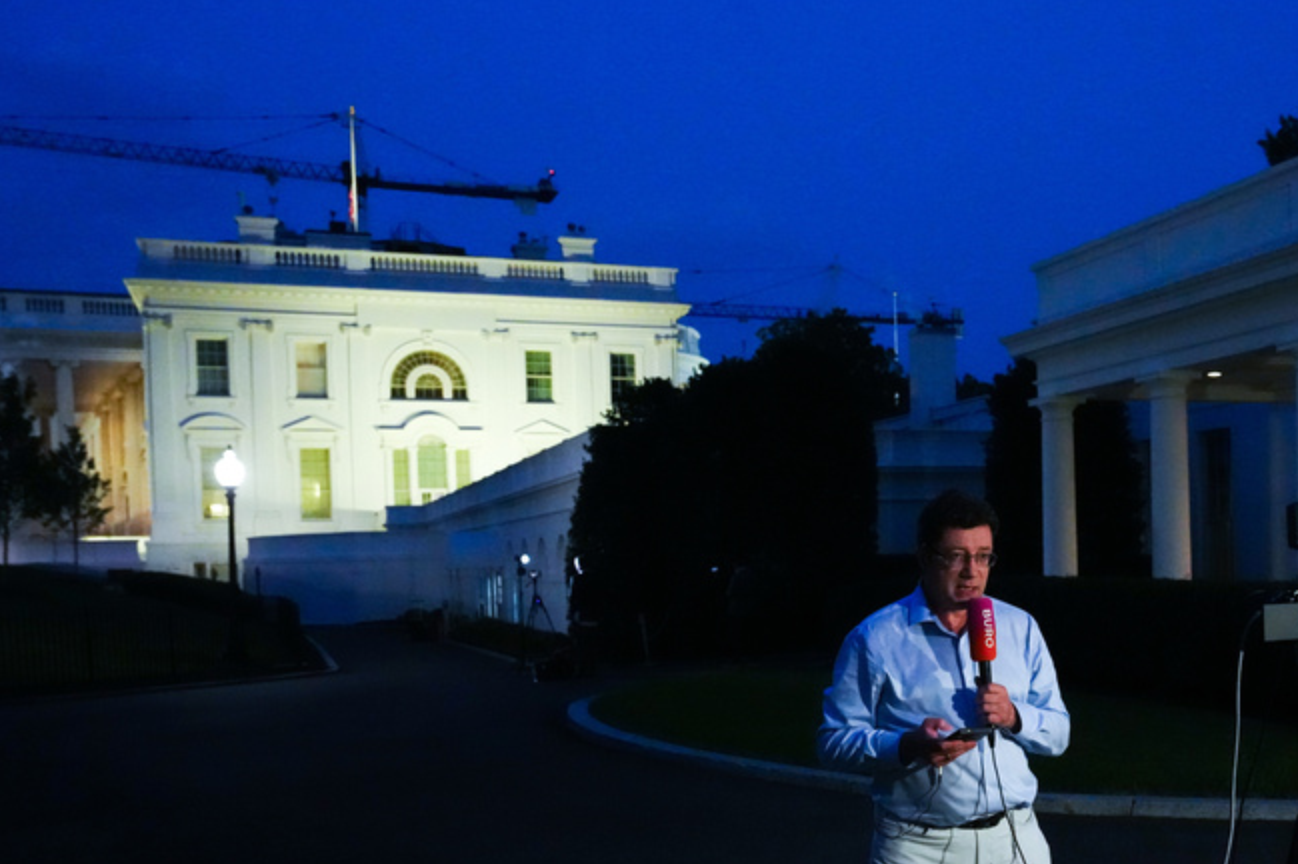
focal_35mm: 41
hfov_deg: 46.1
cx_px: 940
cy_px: 612
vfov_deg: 32.2
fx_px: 1477
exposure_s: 1/250
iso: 8000
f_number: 4
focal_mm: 26
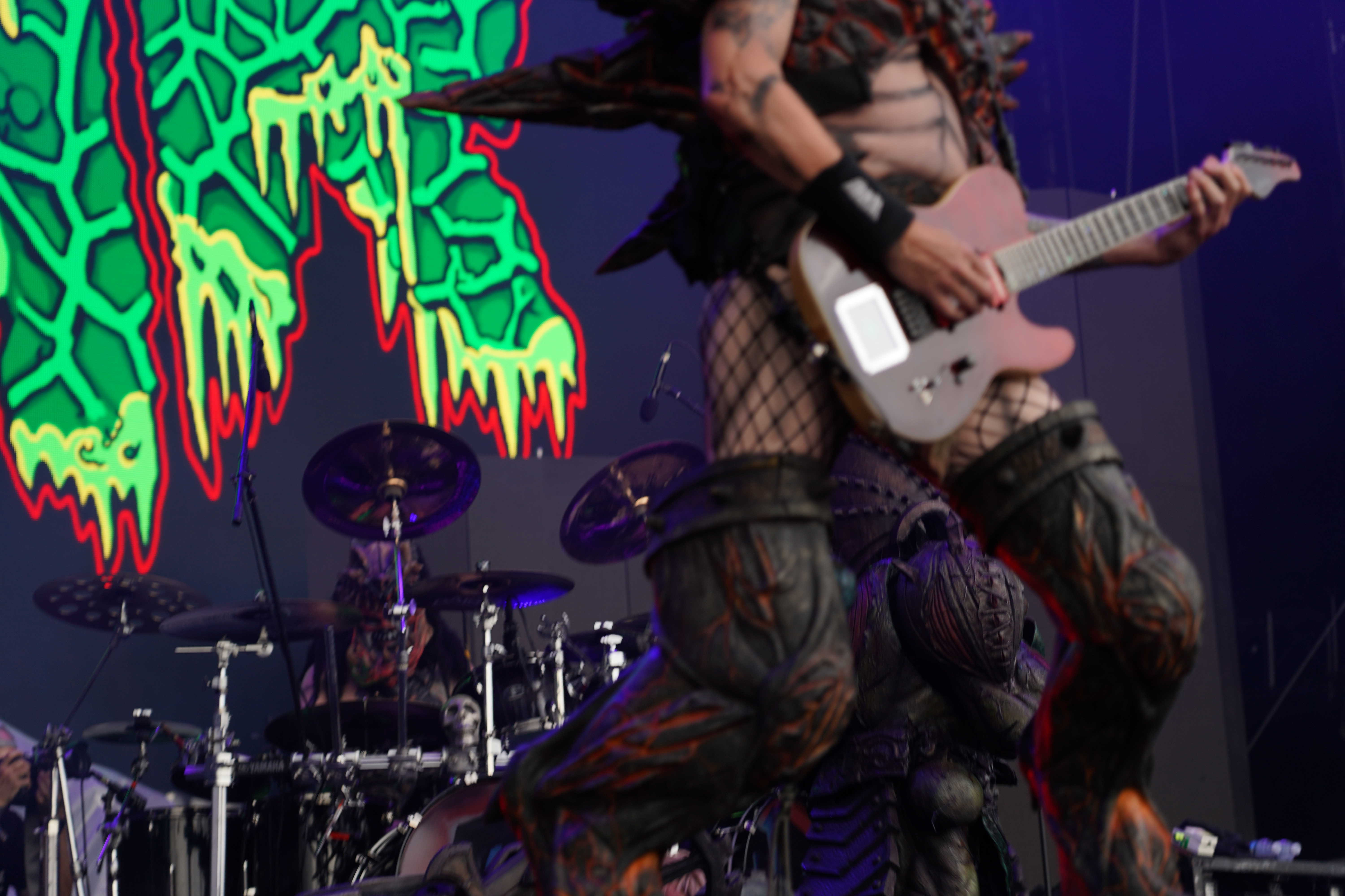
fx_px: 3923
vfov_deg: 13.0
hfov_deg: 19.5
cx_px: 672
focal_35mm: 105
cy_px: 448
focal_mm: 105
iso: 125
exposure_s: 1/125
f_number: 4
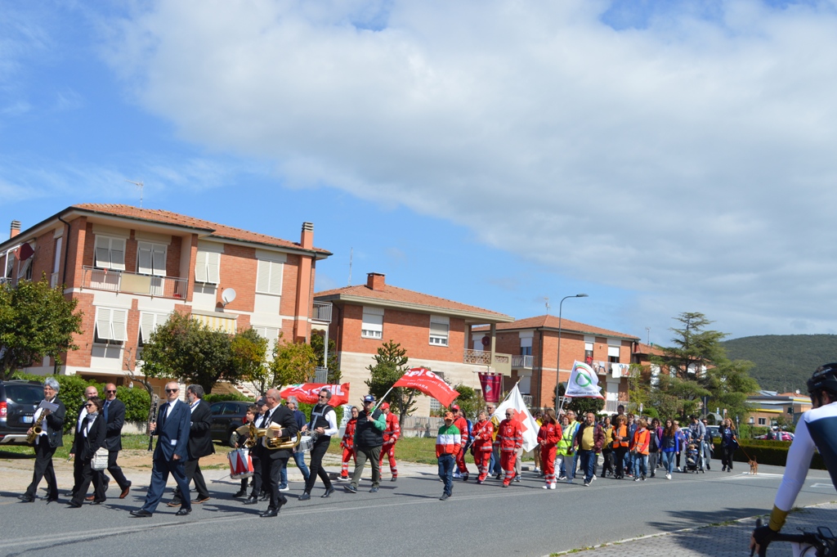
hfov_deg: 46.4
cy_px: 278
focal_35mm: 42
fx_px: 976
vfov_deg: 31.8
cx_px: 418
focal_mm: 28
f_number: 9
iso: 100
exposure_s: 1/320
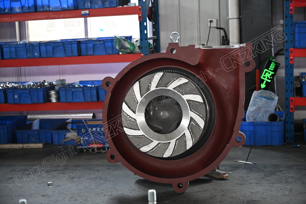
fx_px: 595
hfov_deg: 28.8
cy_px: 102
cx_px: 153
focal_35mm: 70
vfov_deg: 19.4
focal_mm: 70
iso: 2200
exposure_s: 1/125
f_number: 4
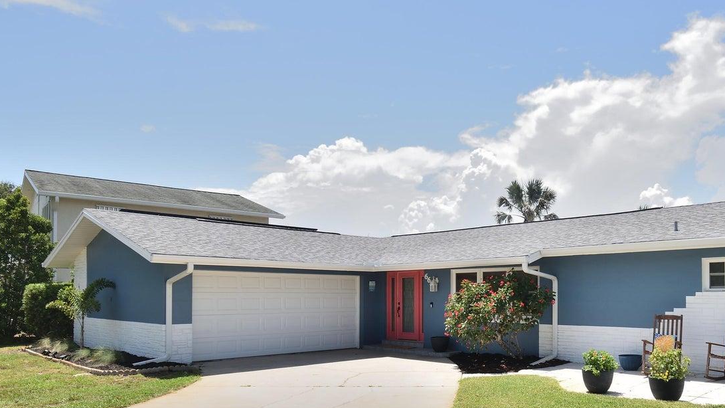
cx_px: 464
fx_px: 552
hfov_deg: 65.3
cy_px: 298
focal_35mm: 29
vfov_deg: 39.6
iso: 100
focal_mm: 13
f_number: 8
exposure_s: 1/200
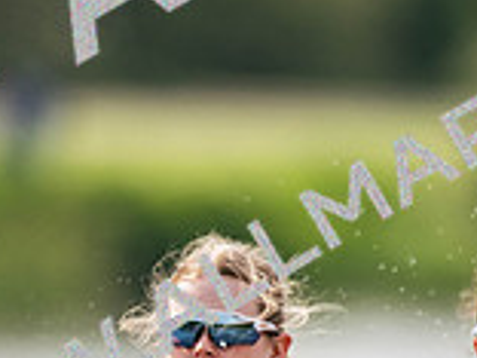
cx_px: 232
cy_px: 513
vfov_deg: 0.7
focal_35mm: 2150
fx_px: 29626
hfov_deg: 0.9
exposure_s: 1/2500
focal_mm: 600
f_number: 4
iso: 280
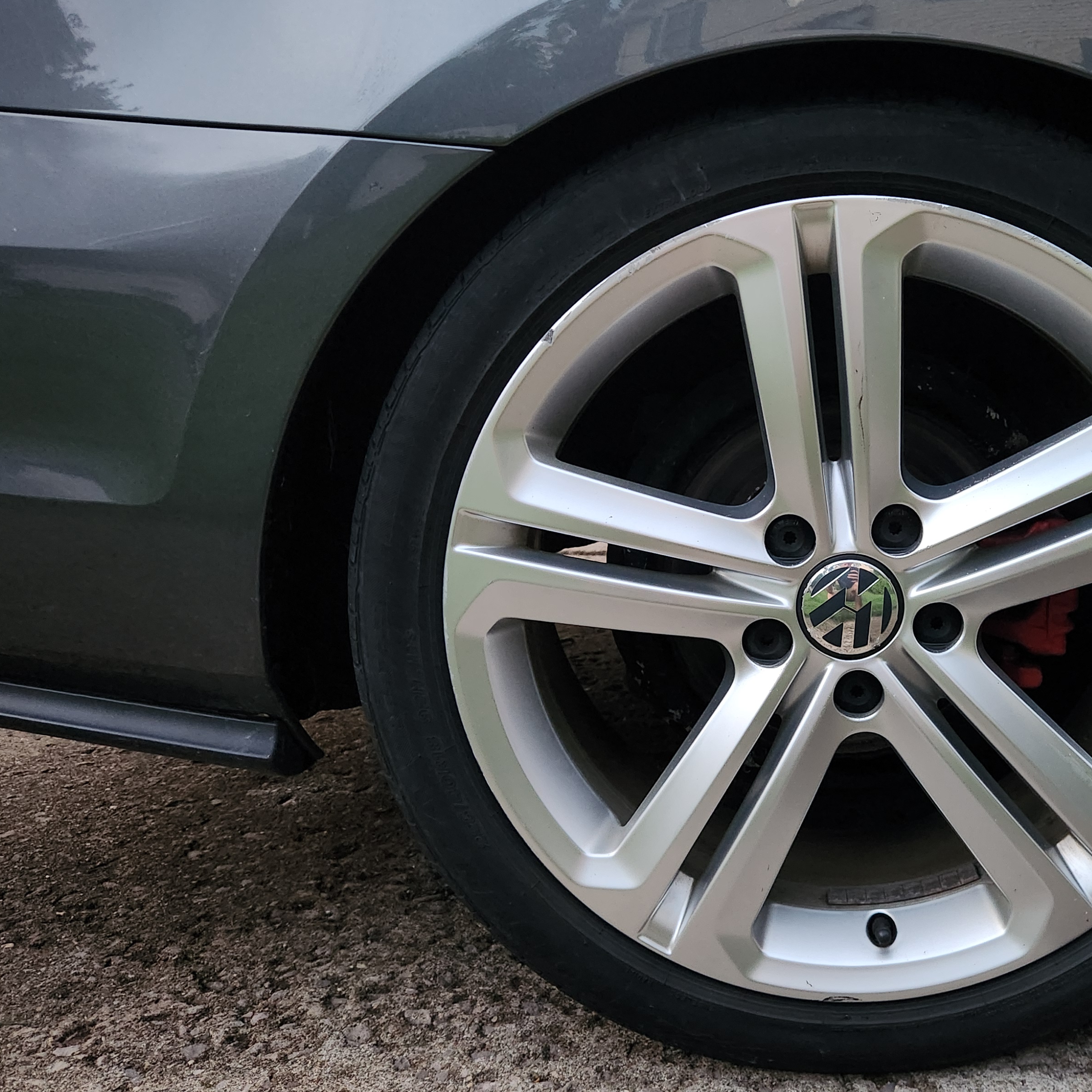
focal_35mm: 34
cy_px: 486
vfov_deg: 48.4
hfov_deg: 47.4
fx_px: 1213
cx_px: 755
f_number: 1.8
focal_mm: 5.4
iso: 800
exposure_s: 1/24
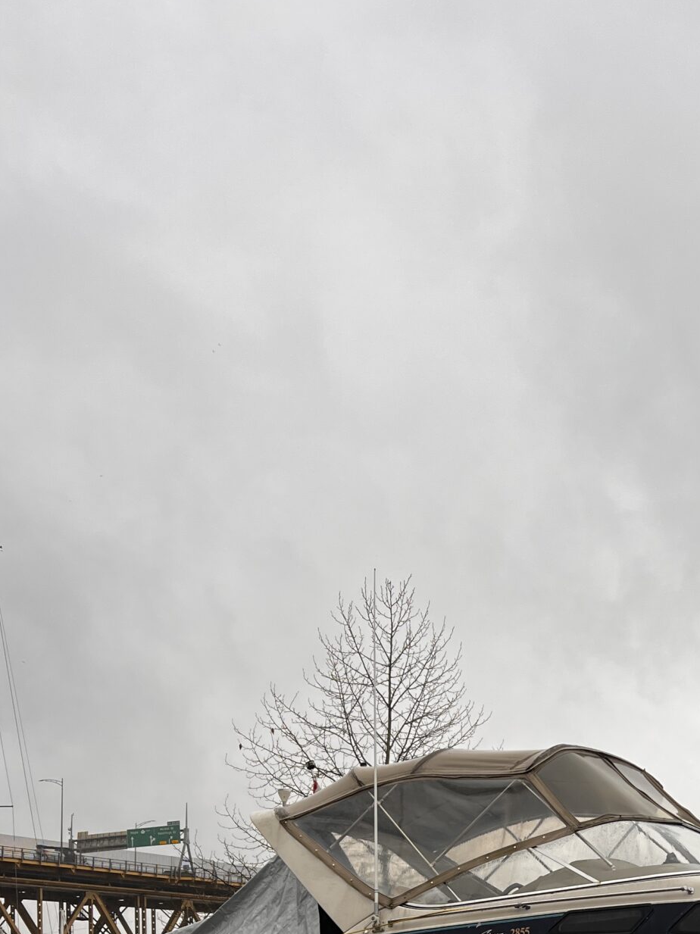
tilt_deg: +5.5
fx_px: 1457
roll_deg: -0.1
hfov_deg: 26.4
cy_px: 923
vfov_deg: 32.8
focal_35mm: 54
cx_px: 581
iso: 40
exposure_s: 1/233
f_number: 1.5
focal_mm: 5.7
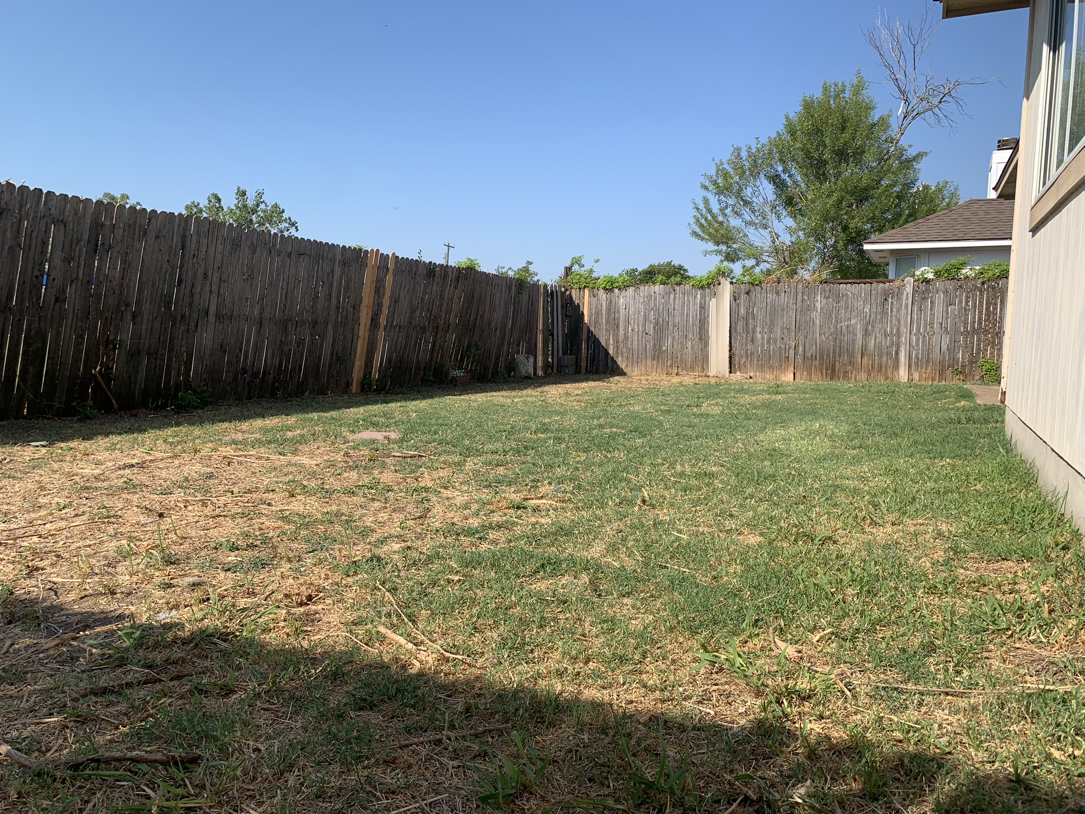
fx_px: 815
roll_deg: -1.3
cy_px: 407
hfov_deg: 67.3
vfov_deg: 53.1
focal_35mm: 26
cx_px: 542
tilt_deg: -6.7
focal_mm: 4.25
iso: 25
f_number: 1.8
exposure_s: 1/1953
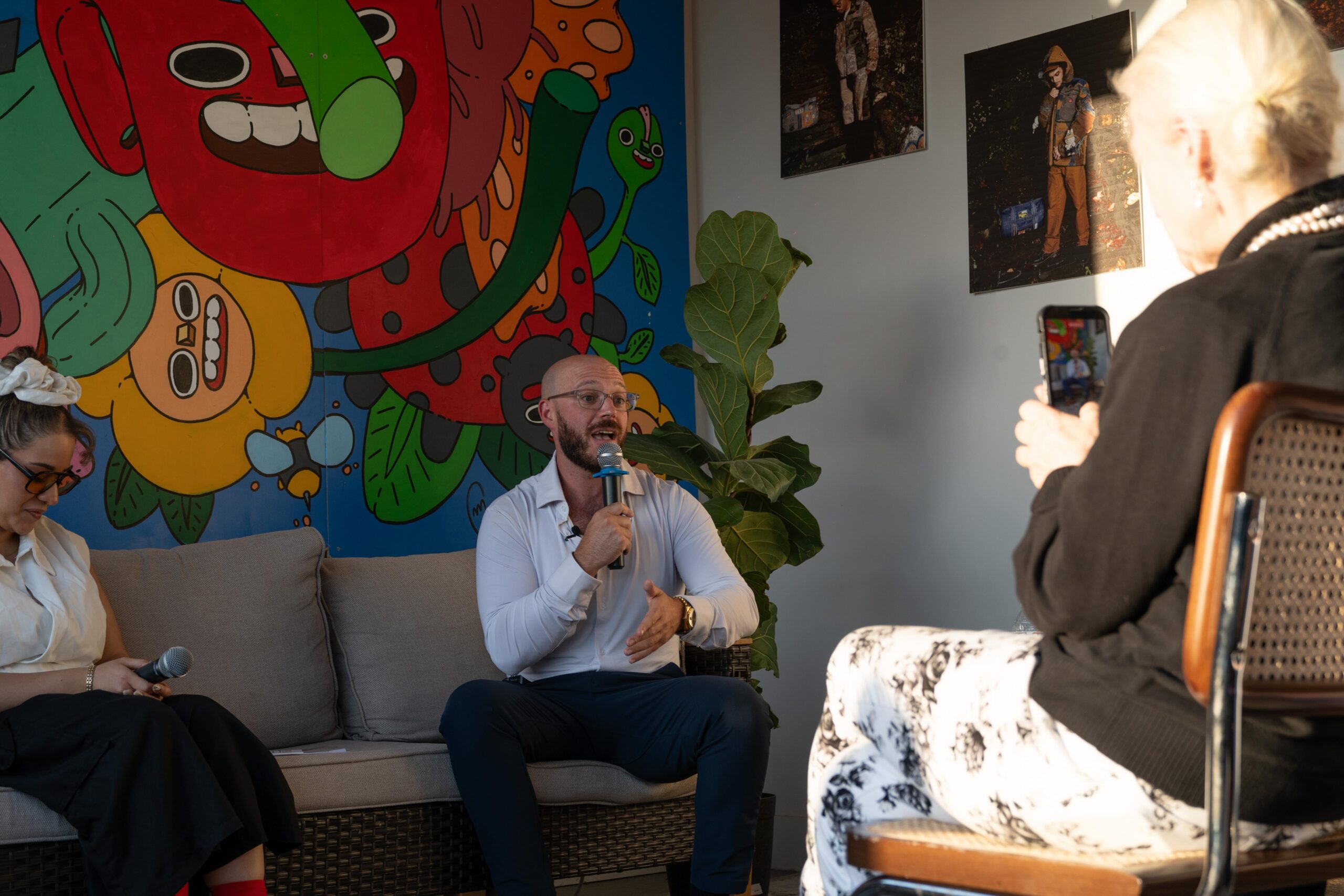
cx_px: 672
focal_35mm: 60
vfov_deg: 22.6
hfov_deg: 33.4
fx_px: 2240
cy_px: 448
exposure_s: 1/200
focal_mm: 60
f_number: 7.1
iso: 160
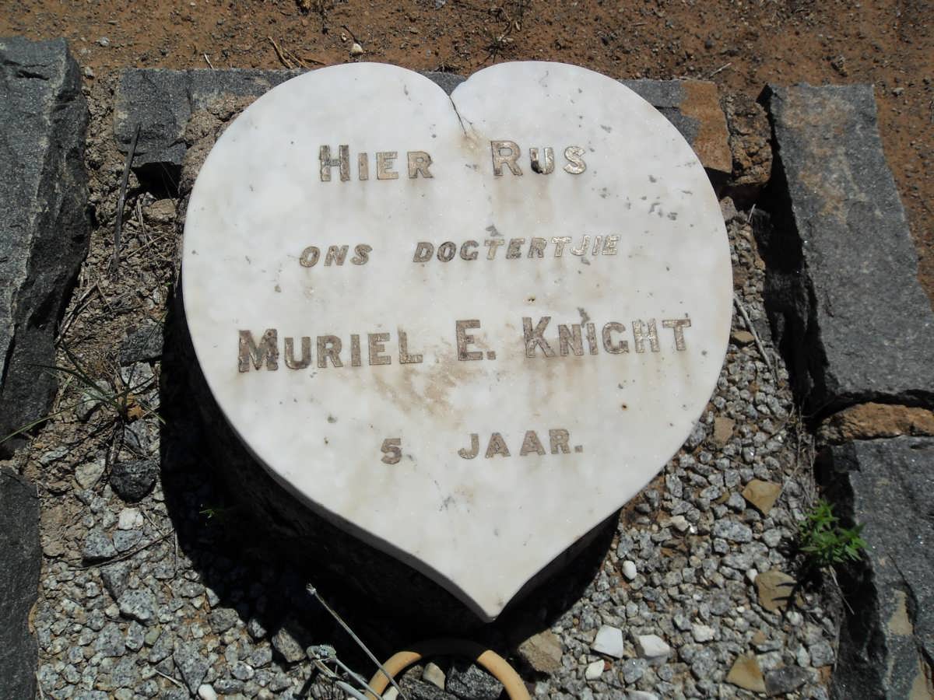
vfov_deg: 40.7
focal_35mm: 35
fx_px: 944
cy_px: 350
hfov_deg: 52.6
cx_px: 467
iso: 80
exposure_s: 1/500
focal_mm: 6.3
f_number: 8.2
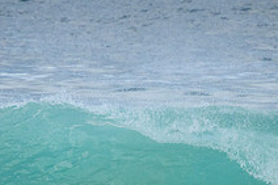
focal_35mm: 2190
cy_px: 217
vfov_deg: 0.6
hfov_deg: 0.9
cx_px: 127
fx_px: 16898
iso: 1250
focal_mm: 800
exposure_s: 1/2000
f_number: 11
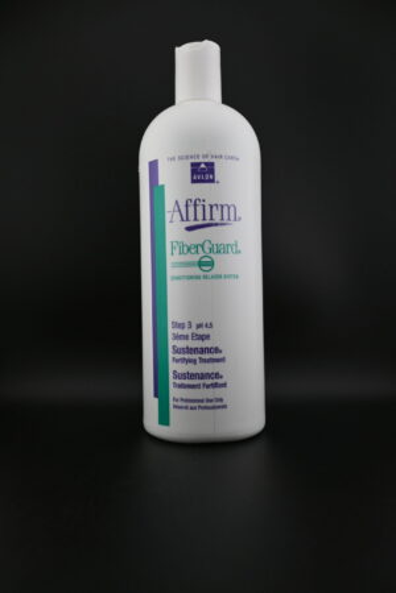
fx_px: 520
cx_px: 198
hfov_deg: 41.7
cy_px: 296
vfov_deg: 59.5
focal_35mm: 32
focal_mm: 21
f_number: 4.5
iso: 200
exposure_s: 1/250
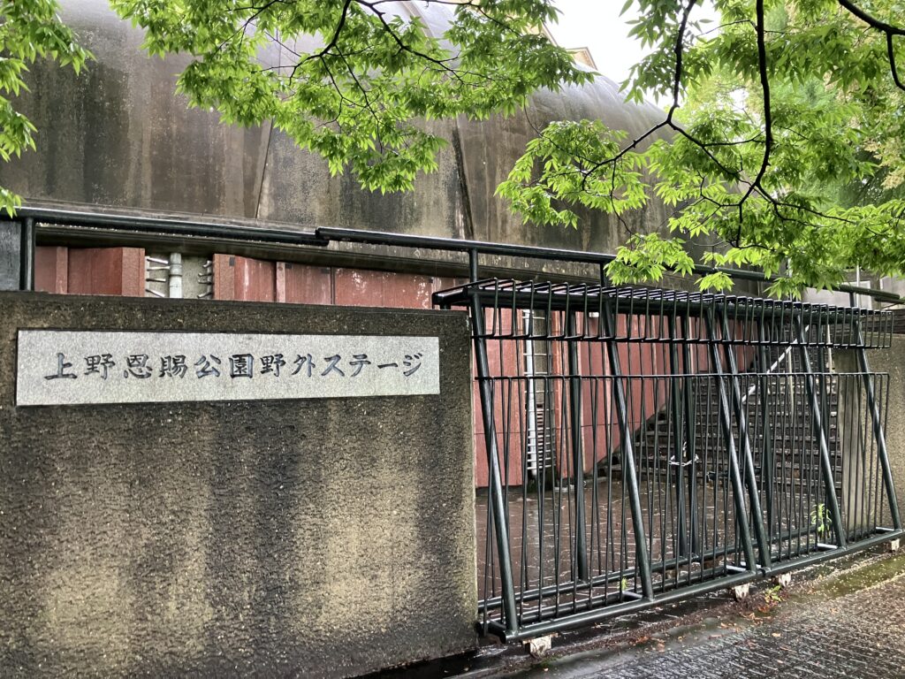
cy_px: 340
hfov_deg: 63.4
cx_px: 452
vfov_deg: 49.7
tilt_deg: +4.8
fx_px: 732
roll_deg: +1.9
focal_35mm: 28
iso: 200
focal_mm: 3.99
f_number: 1.8
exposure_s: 1/60
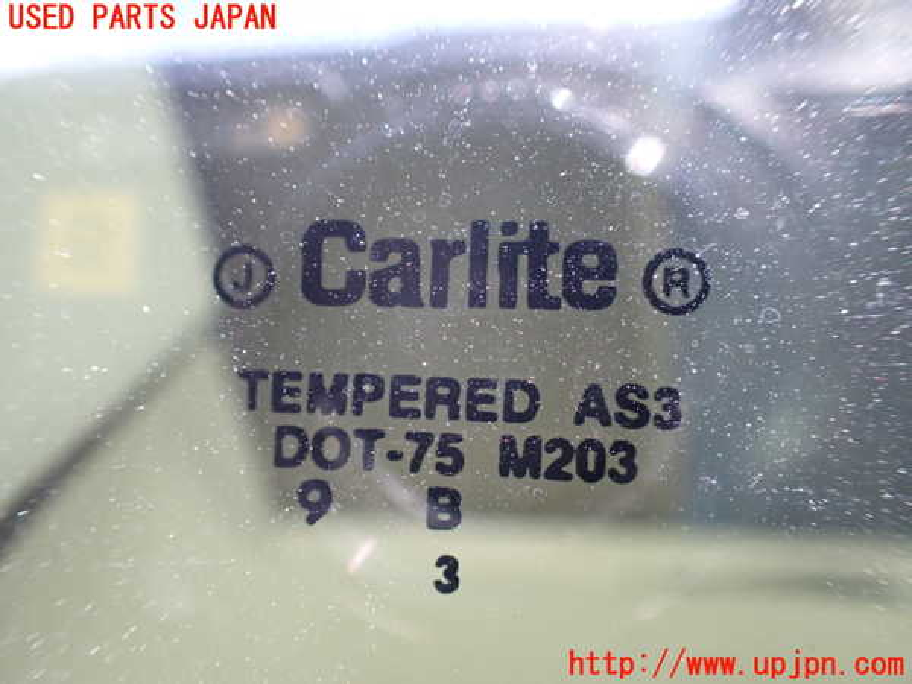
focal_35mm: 30
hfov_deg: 60.0
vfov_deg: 46.8
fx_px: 790
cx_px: 456
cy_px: 342
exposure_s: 1/125
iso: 320
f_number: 2.3
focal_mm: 5.4
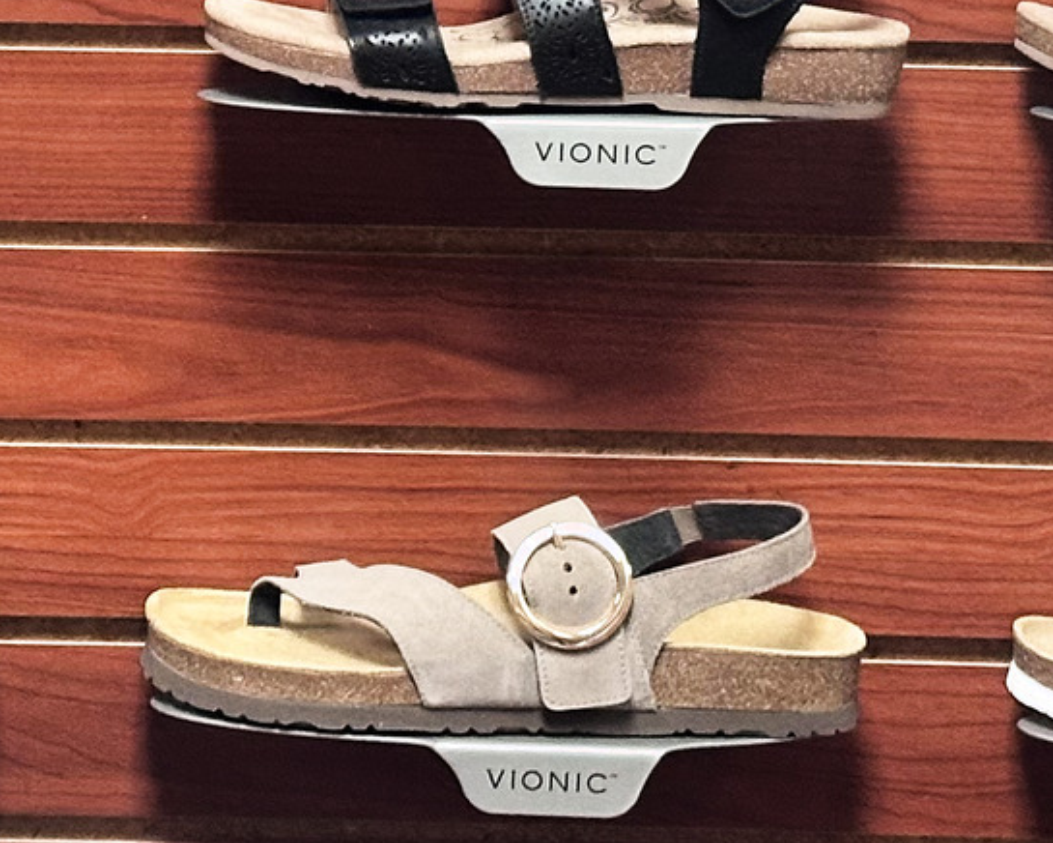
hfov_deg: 11.2
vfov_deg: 8.7
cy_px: -551
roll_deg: -1.3
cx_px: 213
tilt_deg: -2.5
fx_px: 5360
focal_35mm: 172
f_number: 1.78
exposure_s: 1/60
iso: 250
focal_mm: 6.86
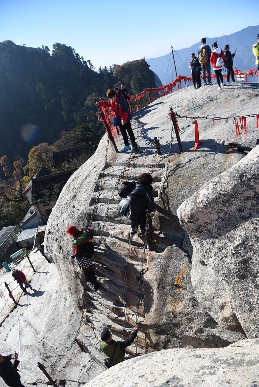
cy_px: 194
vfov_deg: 73.7
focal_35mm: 24
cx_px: 130
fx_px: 259
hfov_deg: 53.2
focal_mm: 24
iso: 100
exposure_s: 1/400
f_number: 5.6
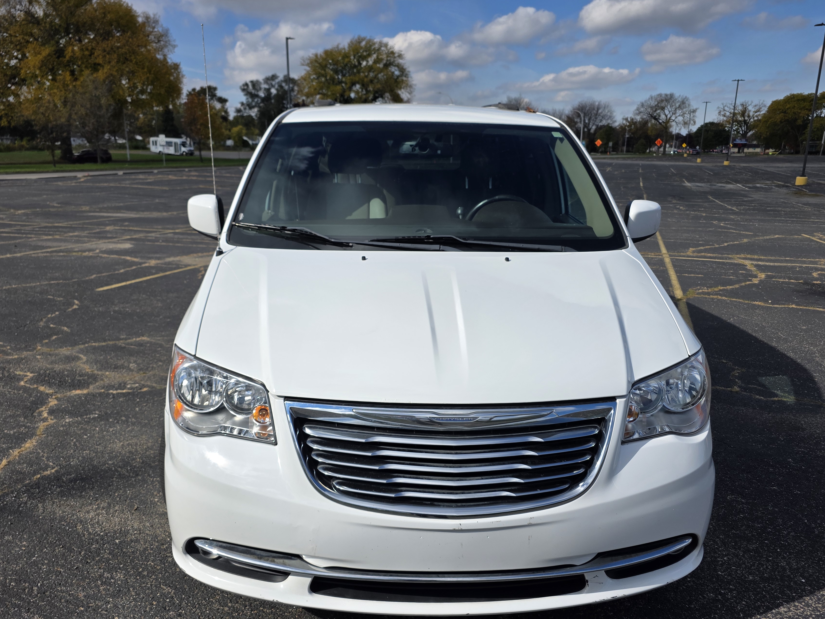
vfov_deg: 51.3
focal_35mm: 27
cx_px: 408
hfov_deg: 65.3
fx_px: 644
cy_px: 341
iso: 80
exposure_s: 1/7944
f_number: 1.7
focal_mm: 6.3
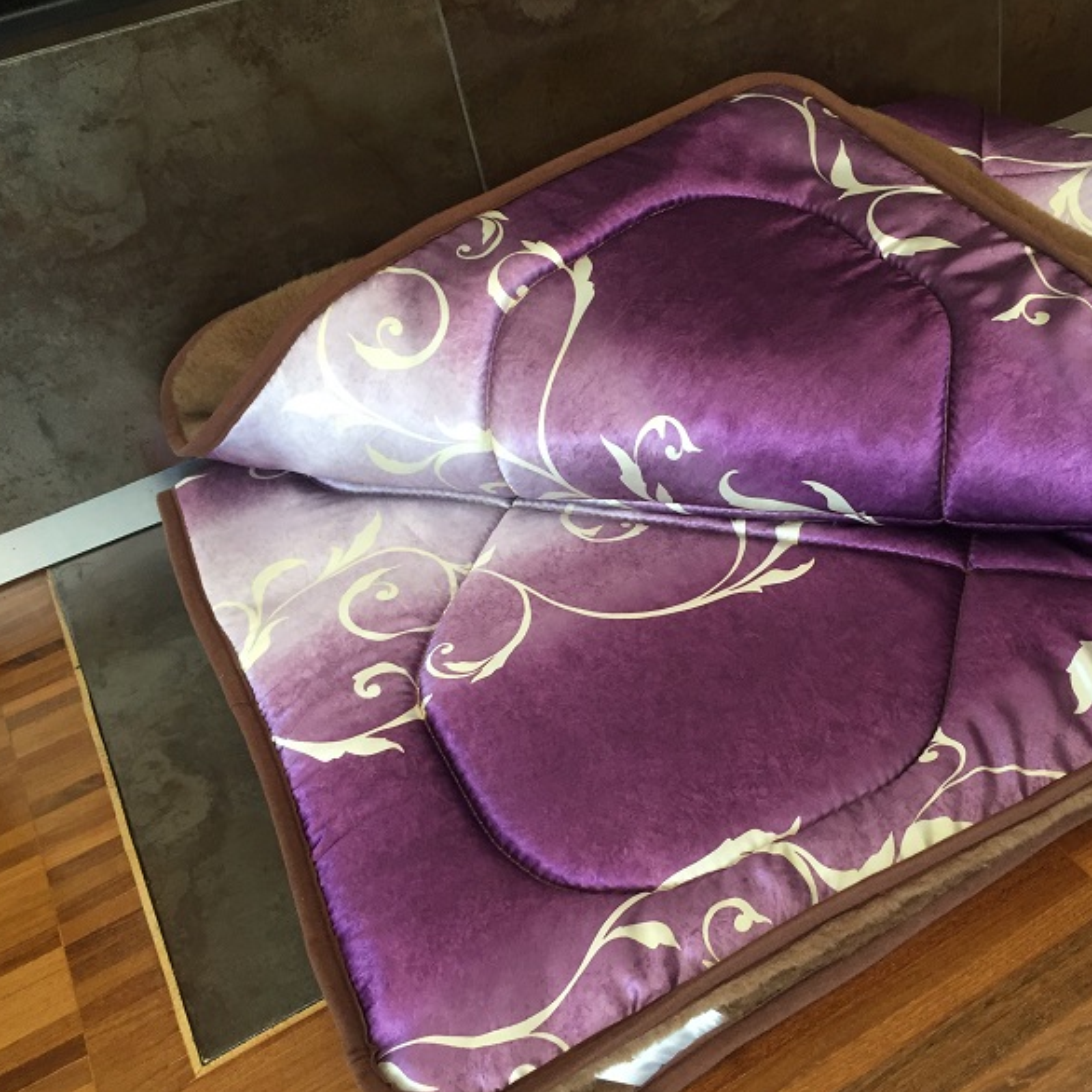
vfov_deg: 47.2
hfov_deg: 46.5
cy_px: 544
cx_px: 721
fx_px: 1249
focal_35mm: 35
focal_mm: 4.15
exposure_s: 1/33
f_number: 2.2
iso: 64
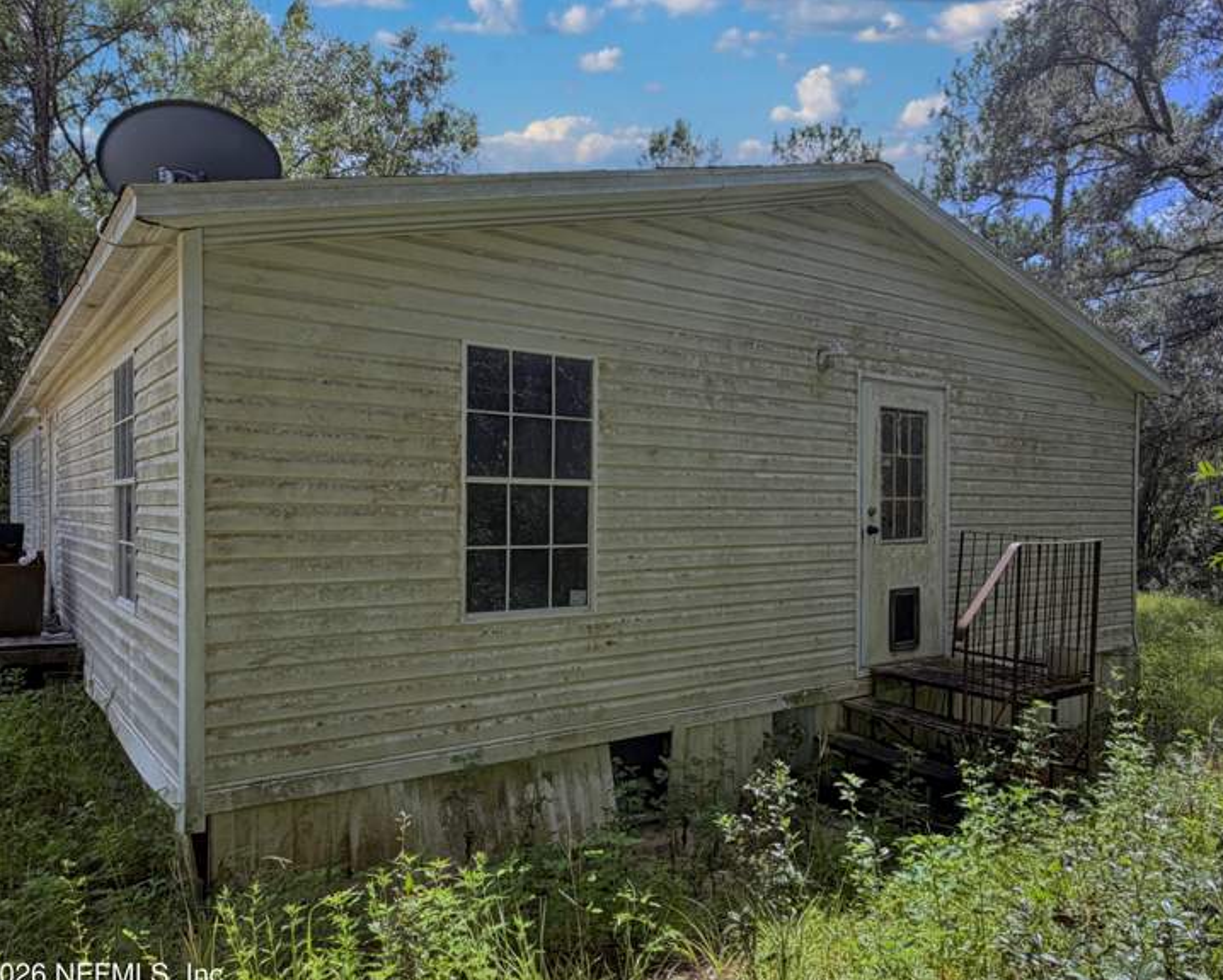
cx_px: 640
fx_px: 905
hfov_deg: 68.0
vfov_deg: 56.8
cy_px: 510
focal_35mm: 25
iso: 40
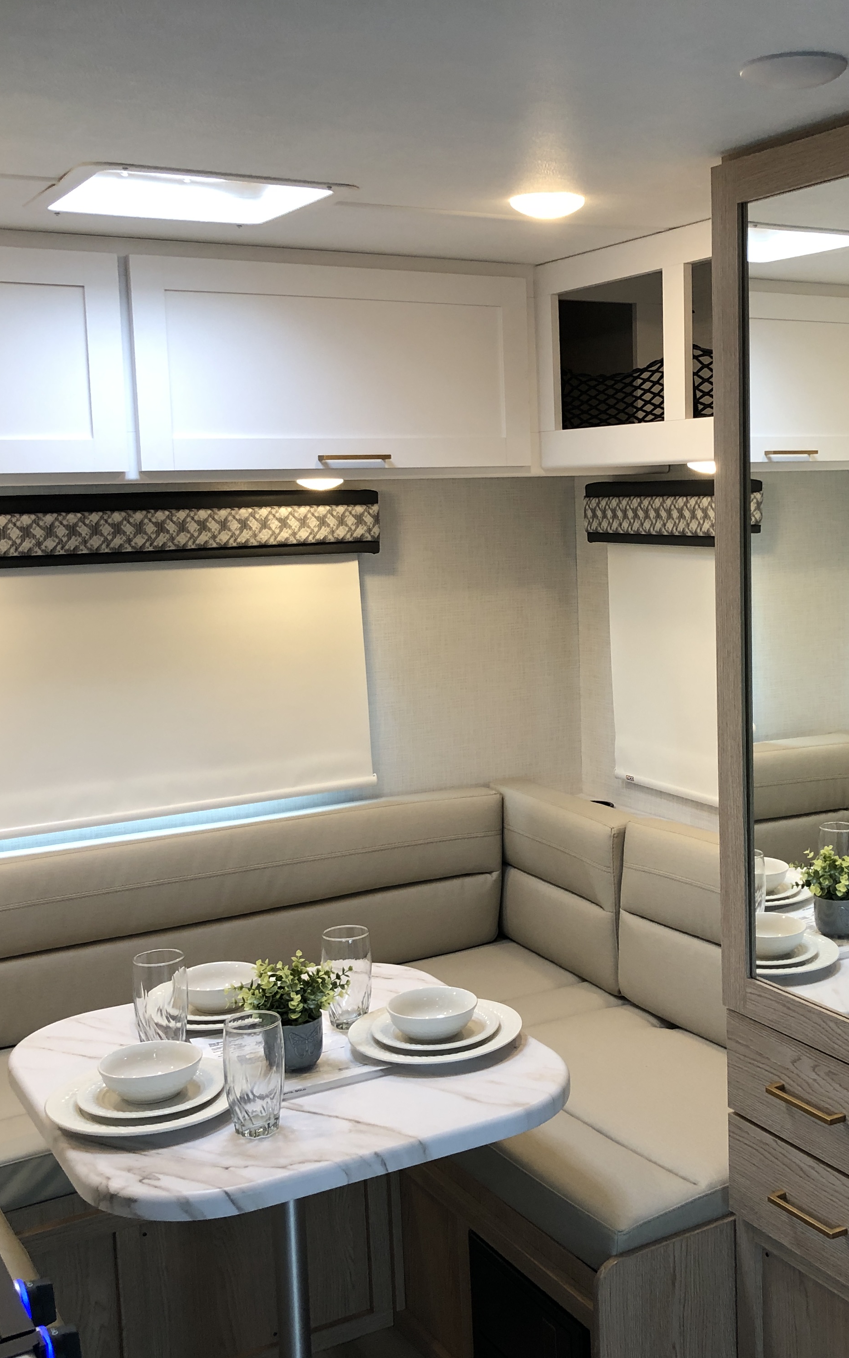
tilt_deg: -7.7
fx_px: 1481
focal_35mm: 40
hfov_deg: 31.5
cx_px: 615
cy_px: 682
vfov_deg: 49.3
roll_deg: +4.2
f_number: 1.8
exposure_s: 1/30
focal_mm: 3.99
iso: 25
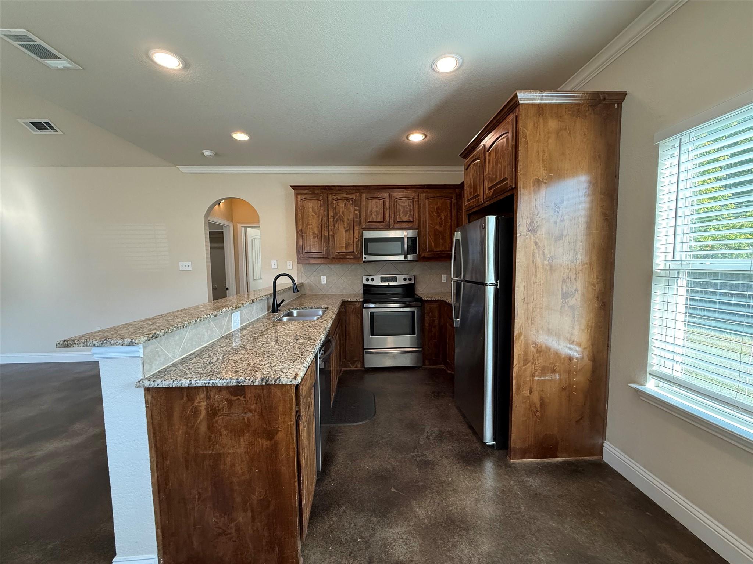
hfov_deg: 102.1
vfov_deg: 85.7
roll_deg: +0.2
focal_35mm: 14
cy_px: 282
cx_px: 376
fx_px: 305
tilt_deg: -3.1
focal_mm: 2.22
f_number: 2.2
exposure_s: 1/120
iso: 250
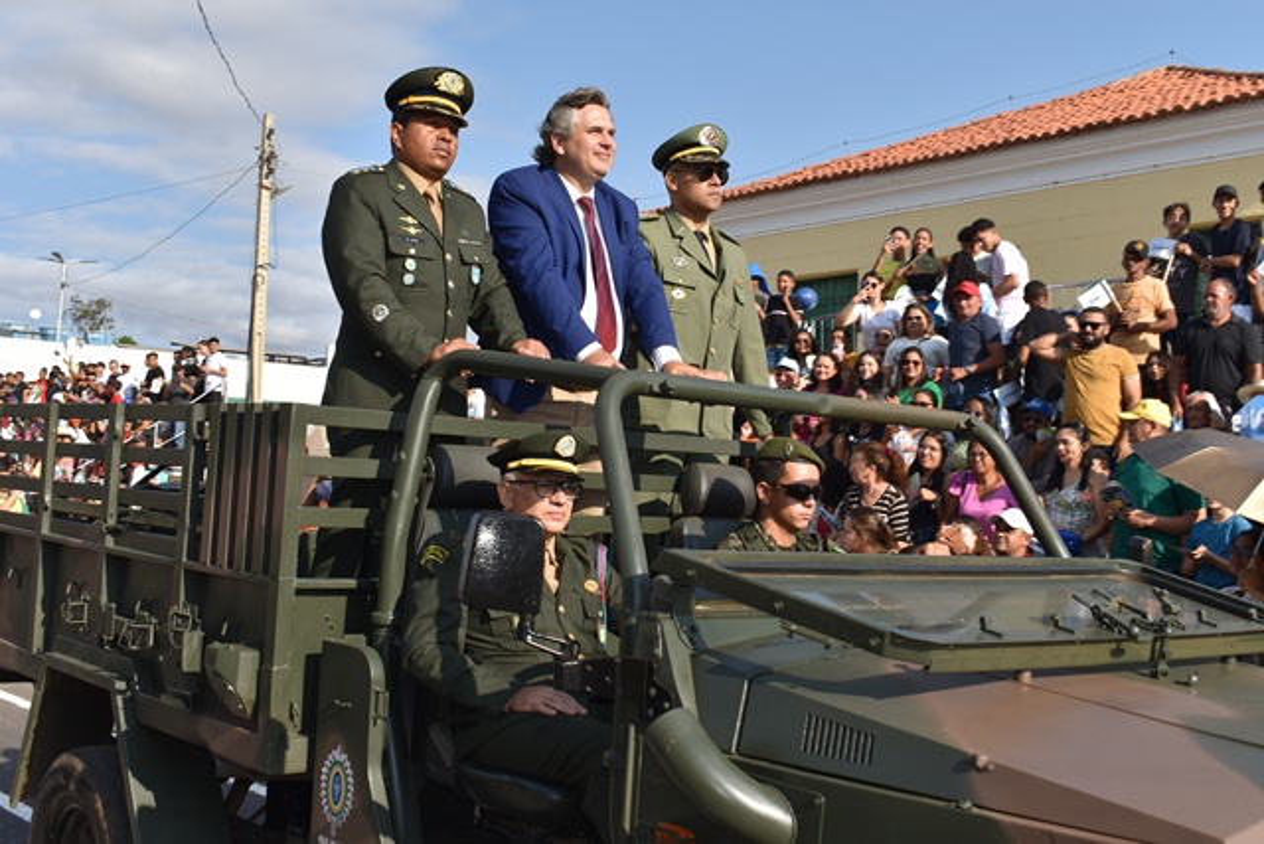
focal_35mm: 40
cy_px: 422
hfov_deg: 47.9
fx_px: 1422
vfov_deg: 33.0
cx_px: 632
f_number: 9
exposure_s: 1/200
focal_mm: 27
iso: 100
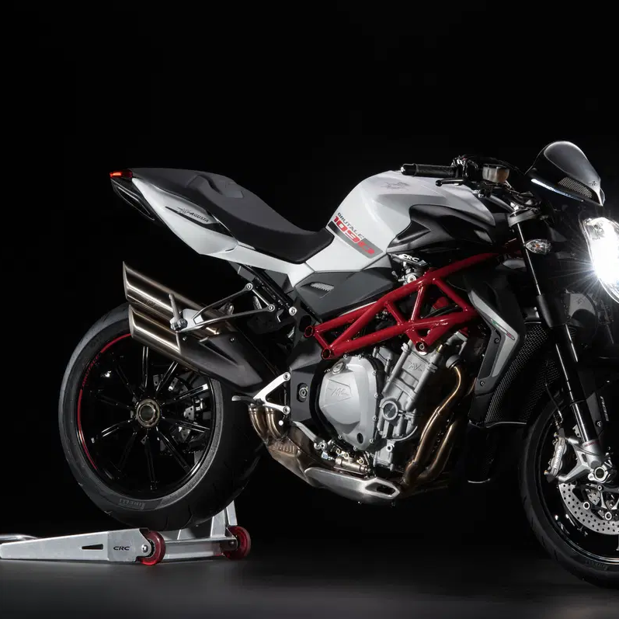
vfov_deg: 9.1
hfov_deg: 9.1
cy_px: 310
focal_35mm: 192
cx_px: 368
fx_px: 3884
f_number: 14
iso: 31
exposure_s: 1/200
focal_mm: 150
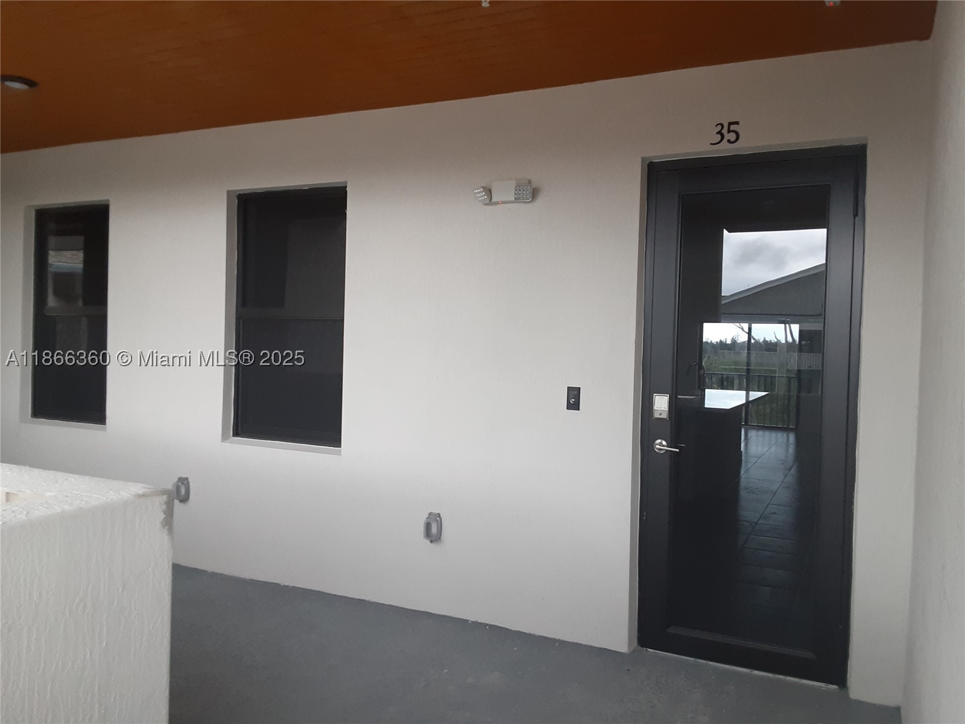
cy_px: 362
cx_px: 482
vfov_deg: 51.4
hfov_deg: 65.3
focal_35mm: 27
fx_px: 753
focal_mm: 2.91
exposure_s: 1/60
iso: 125
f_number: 1.9
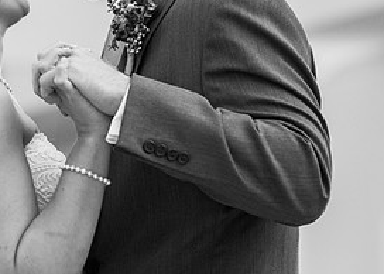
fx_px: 2529
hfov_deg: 8.7
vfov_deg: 6.2
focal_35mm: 232
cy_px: 40
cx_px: 158
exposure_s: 1/200
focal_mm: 85
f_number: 2
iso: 1000
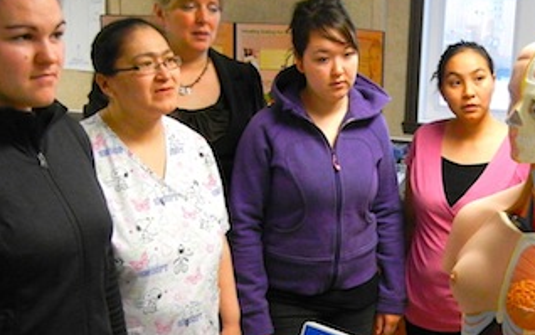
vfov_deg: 22.7
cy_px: 200
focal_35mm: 57
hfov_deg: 35.0
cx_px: 394
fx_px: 831
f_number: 3.5
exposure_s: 1/162
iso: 800
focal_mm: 5.4
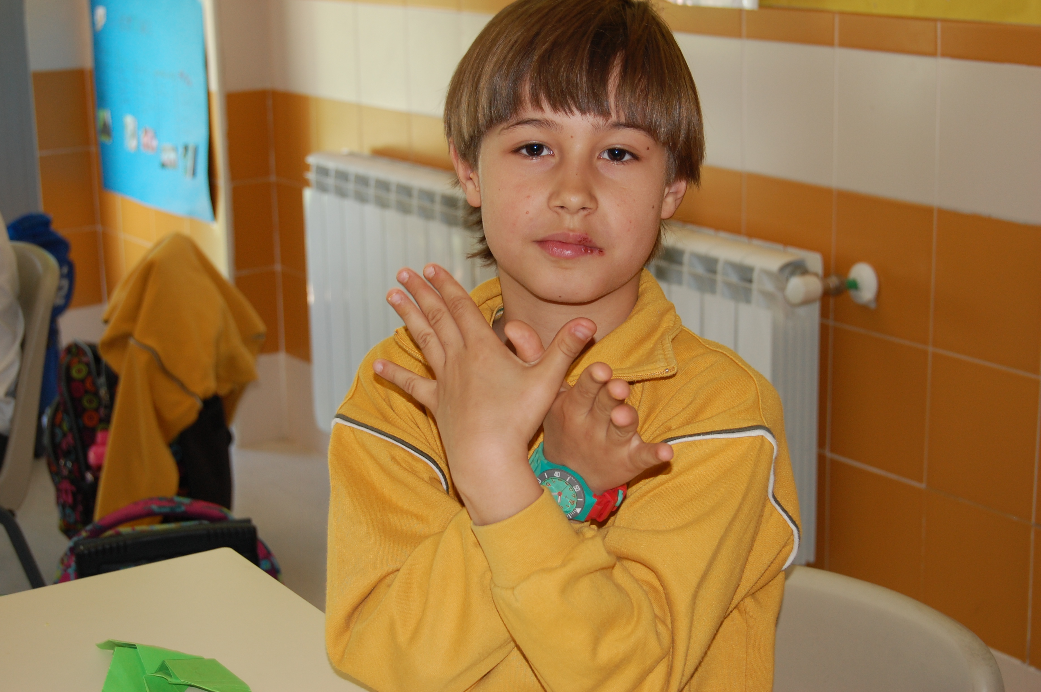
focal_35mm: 68
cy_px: 346
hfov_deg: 29.9
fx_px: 1950
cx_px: 520
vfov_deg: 20.1
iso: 400
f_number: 5.3
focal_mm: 45
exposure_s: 1/60
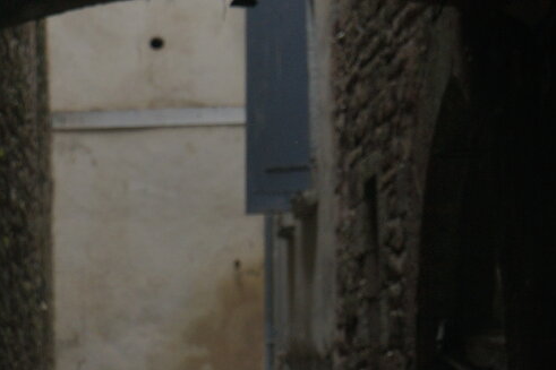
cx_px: 117
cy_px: 398
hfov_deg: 12.0
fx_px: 2640
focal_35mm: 171
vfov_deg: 8.0
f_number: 5.6
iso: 400
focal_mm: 70
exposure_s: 1/125
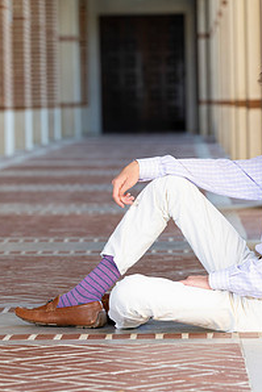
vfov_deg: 9.4
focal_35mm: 219
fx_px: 2388
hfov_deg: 6.3
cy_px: 170
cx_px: 180
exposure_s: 1/200
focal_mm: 145
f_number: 5.6
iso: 800
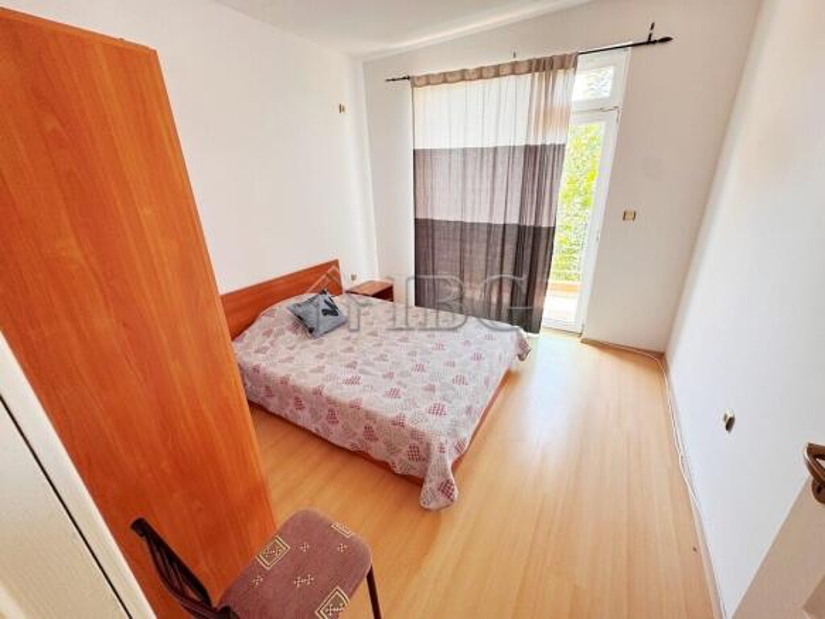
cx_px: 412
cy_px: 310
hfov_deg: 102.1
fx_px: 334
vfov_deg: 85.7
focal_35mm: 14
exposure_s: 1/99
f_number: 2.2
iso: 125
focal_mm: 2.22
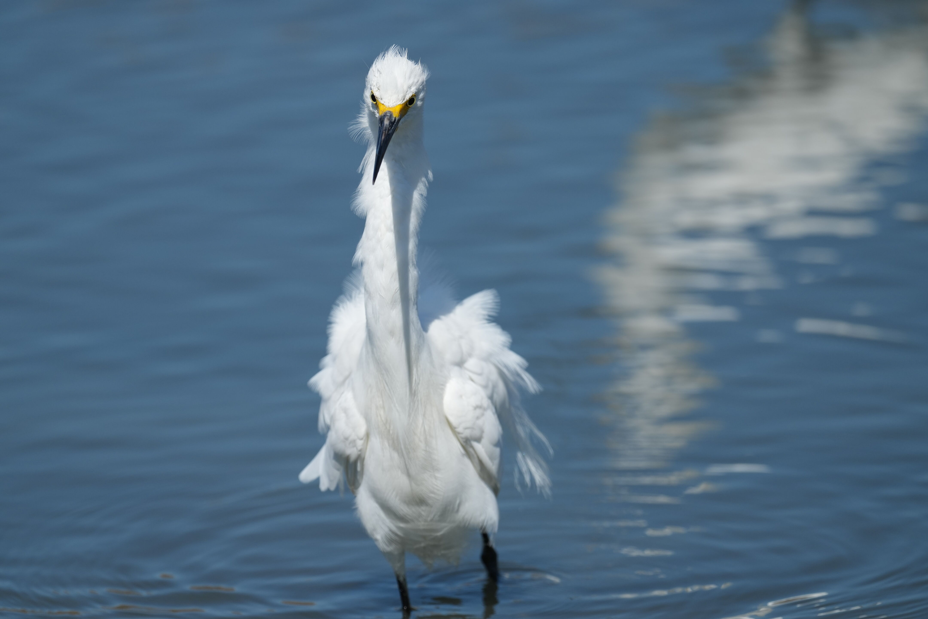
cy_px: 310
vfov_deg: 2.5
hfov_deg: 3.7
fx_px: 14434
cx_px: 464
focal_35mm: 560
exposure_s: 1/2500
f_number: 6.3
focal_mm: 560
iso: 400
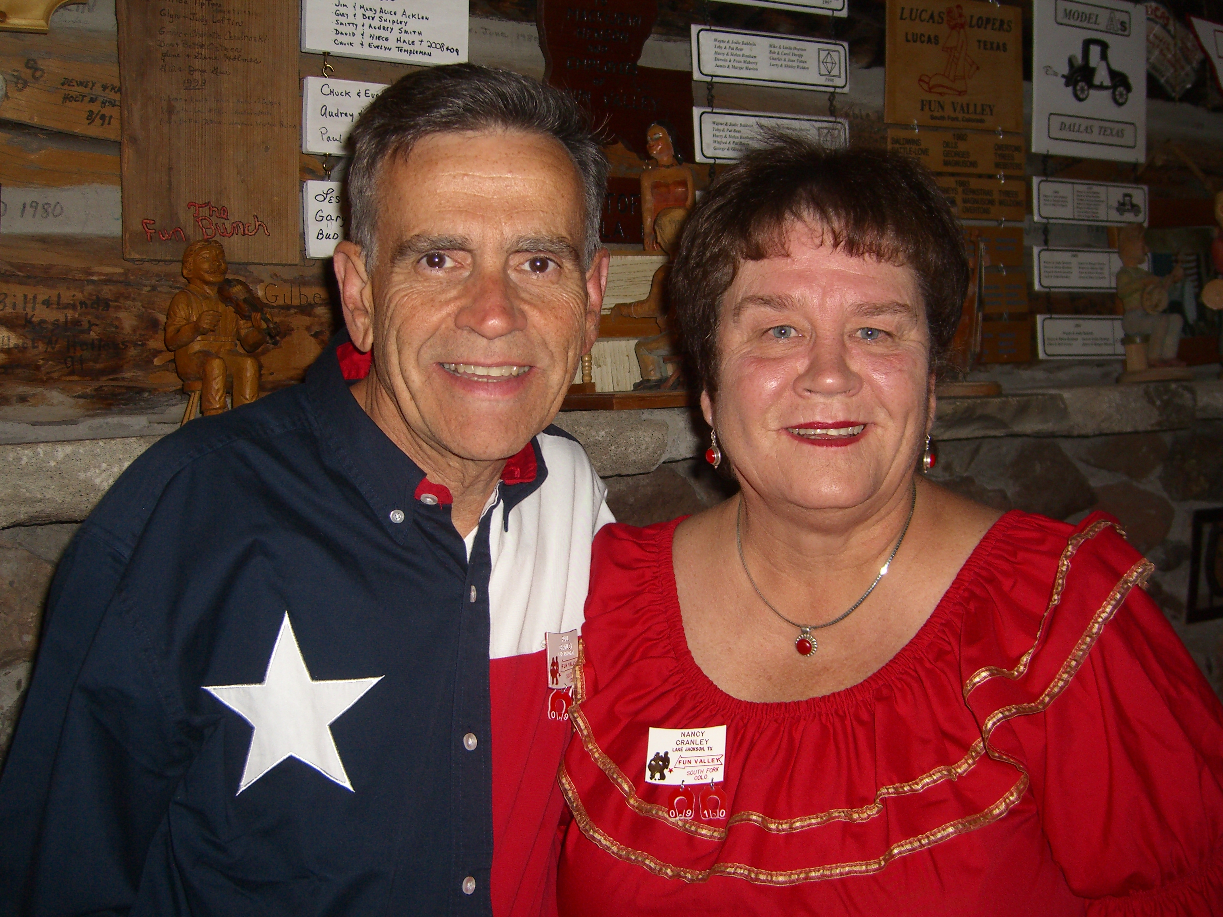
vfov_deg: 37.7
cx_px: 612
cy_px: 458
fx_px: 1343
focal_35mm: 38
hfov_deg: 49.0
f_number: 2.8
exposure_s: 1/60
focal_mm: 7.9
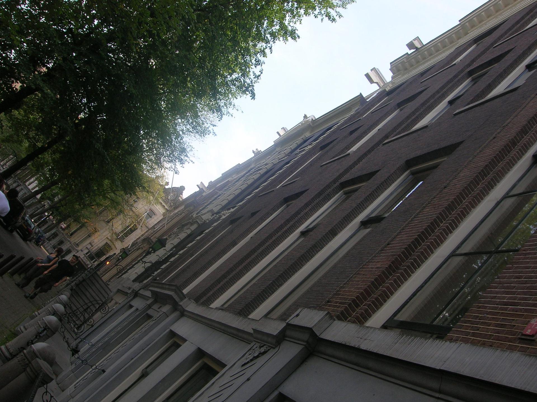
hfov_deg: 54.0
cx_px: 268
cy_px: 201
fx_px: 527
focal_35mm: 34
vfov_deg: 41.7
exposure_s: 1/104
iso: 50
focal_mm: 5.7
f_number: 4.9
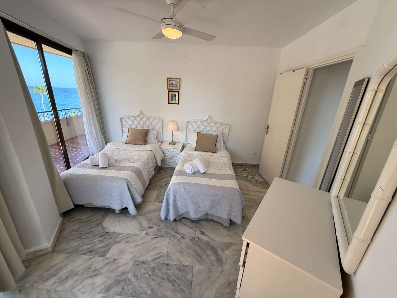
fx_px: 161
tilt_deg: -19.3
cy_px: 149
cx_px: 198
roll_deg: -2.9
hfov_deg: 102.1
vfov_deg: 85.7
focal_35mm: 14
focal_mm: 2.22
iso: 64
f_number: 2.2
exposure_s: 1/223
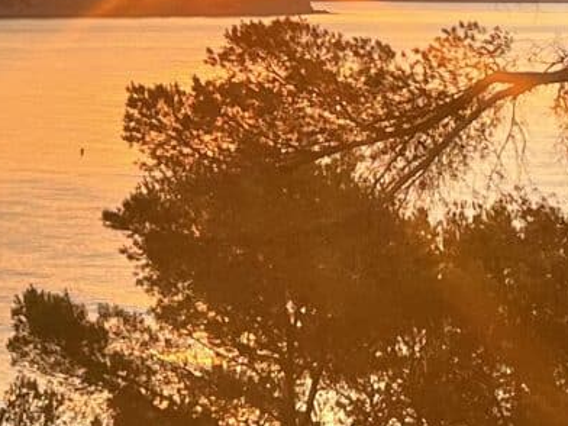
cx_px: 264
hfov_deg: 11.6
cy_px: -184
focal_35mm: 170
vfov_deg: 8.6
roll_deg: +0.4
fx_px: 2789
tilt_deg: +4.5
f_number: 1.5
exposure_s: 1/1038
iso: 50
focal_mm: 5.7
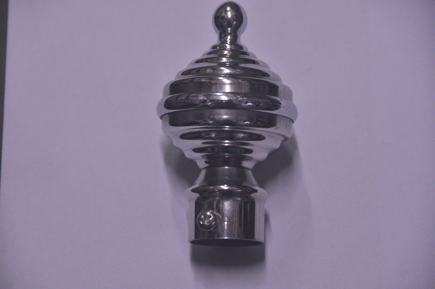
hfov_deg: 8.1
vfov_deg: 5.4
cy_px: 144
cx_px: 218
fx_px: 3077
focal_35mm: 255
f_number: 5.6
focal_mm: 170
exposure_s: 1/80
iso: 1250
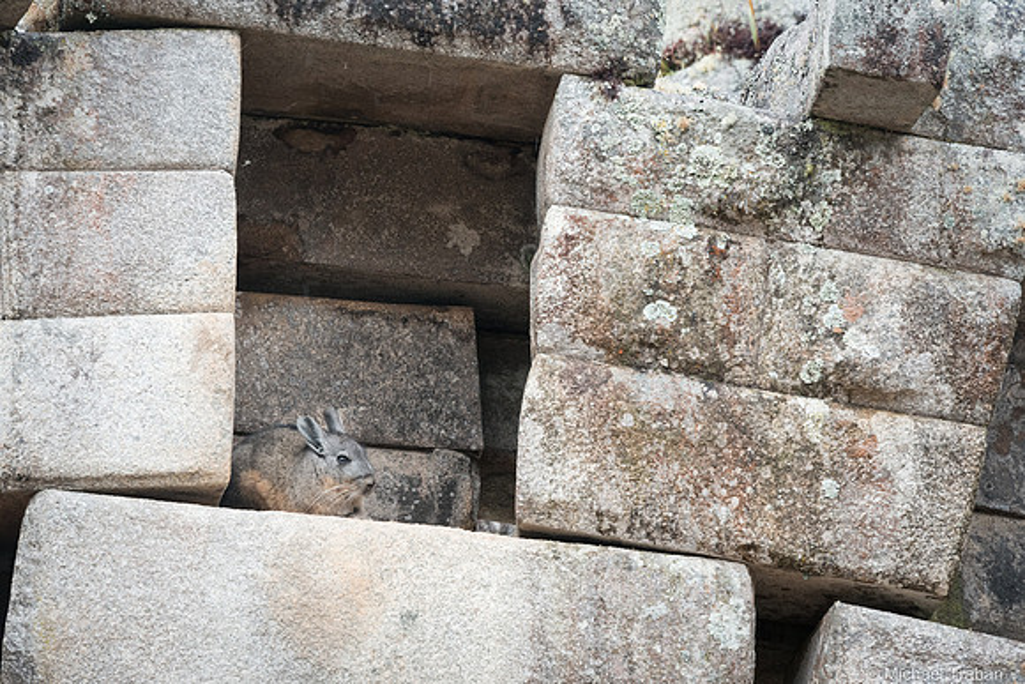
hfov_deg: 11.1
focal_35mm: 185
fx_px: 5268
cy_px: 342
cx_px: 512
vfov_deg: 7.4
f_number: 10
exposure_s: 1/200
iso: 2500
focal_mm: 185
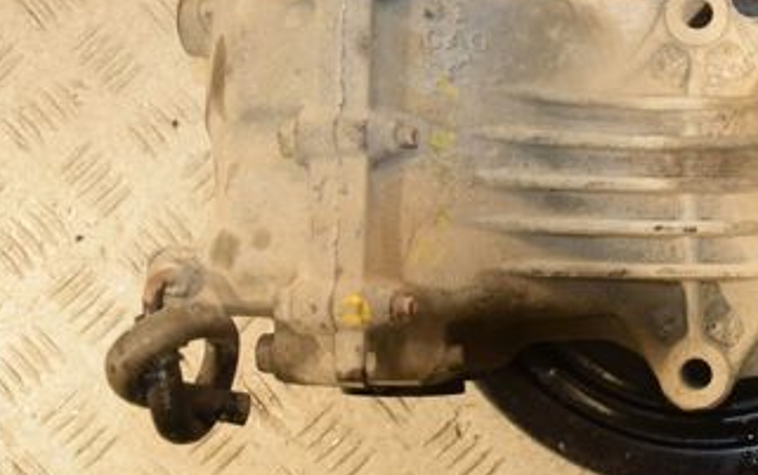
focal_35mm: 67
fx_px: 1385
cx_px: 720
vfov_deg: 19.4
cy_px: 175
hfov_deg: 29.0
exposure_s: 1/200
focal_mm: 22
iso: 800
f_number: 5
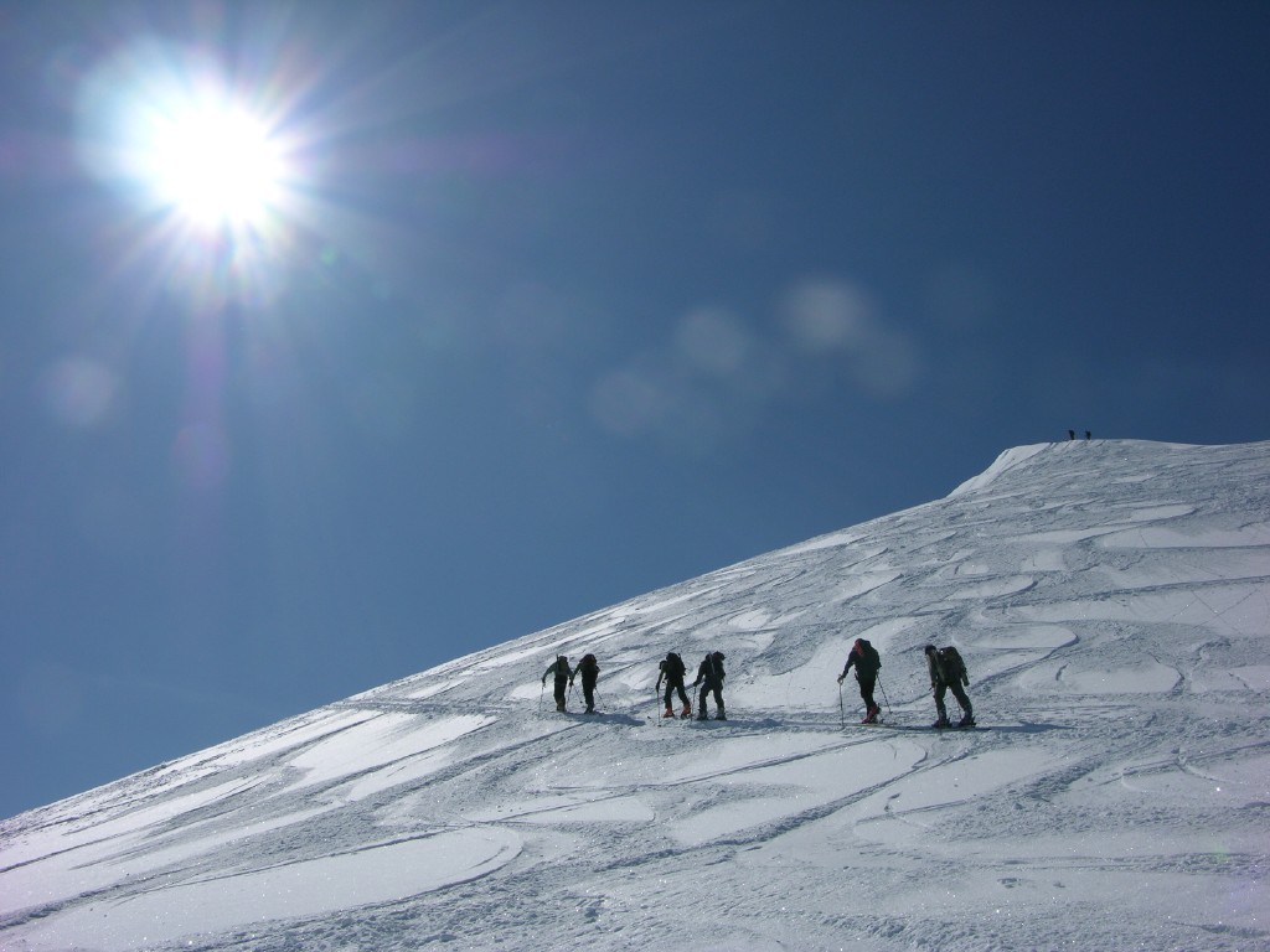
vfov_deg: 40.7
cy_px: 476
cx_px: 635
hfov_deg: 52.6
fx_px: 1284
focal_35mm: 35
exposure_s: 1/760
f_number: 8
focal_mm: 8.9
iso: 50
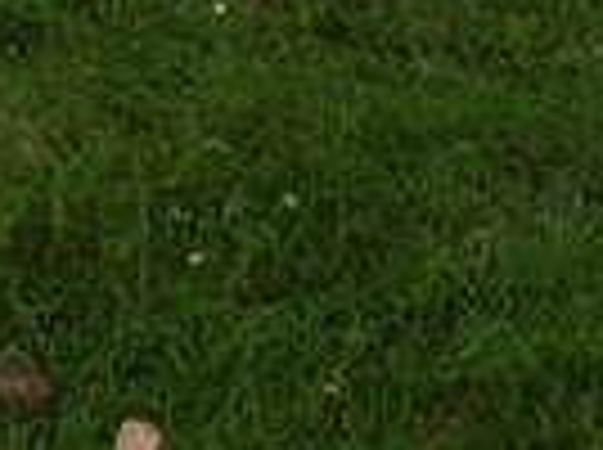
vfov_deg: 8.3
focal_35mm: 169
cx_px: 266
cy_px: -468
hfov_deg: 11.7
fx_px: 2939
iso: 80
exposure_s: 1/462
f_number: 2.8
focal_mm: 3.85
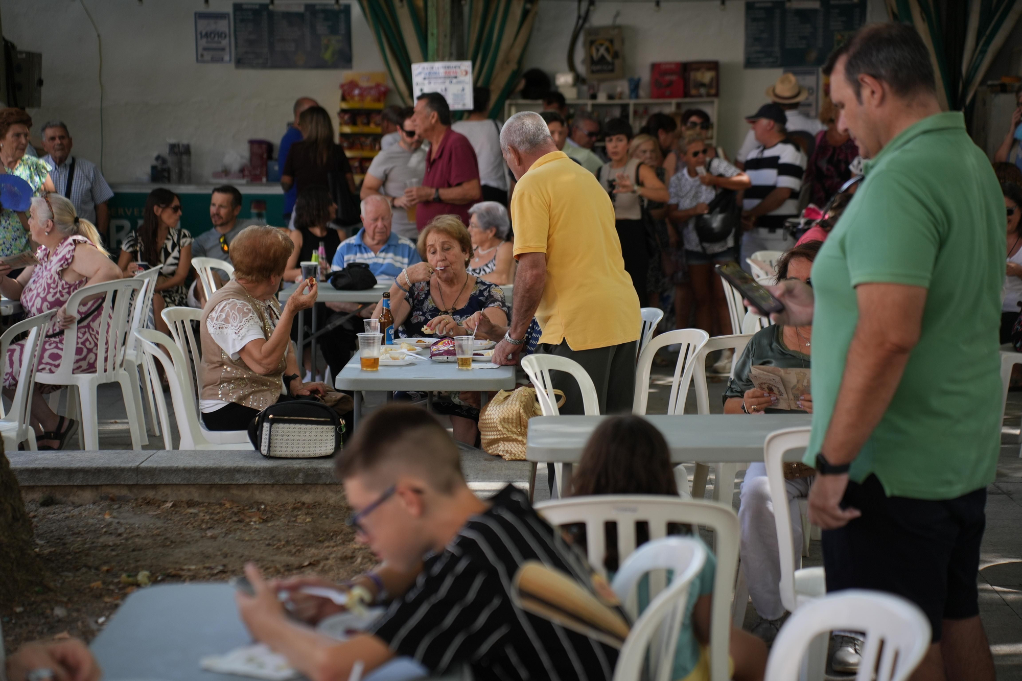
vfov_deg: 18.2
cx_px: 511
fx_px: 2129
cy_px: 340
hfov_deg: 27.0
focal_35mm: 75
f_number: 2.8
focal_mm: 75
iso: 320
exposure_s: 1/800
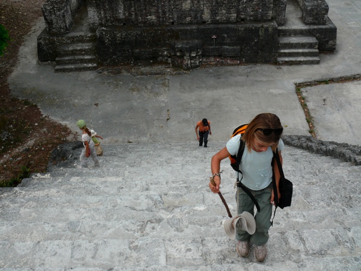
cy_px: 136
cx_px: 180
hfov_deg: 52.6
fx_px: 365
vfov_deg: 40.7
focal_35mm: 35
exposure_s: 1/200
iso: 100
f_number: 5.6
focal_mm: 7.4
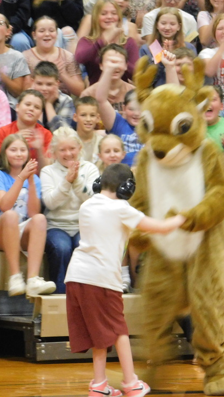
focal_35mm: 308
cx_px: 73
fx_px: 3251
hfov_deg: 3.9
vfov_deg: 7.0
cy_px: 195
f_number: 5.4
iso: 800
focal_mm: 35.9
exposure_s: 1/20
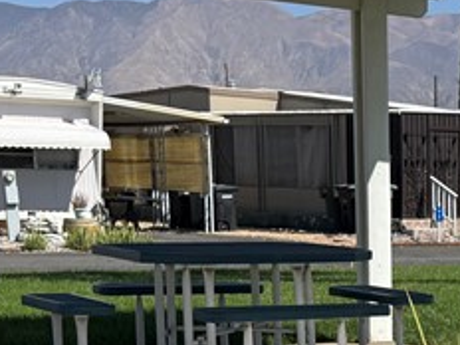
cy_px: 448
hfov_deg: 17.5
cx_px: 579
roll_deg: -0.9
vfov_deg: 13.5
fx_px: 1409
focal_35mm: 106
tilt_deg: -10.3
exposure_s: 1/5319
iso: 80
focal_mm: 6.76
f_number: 1.78
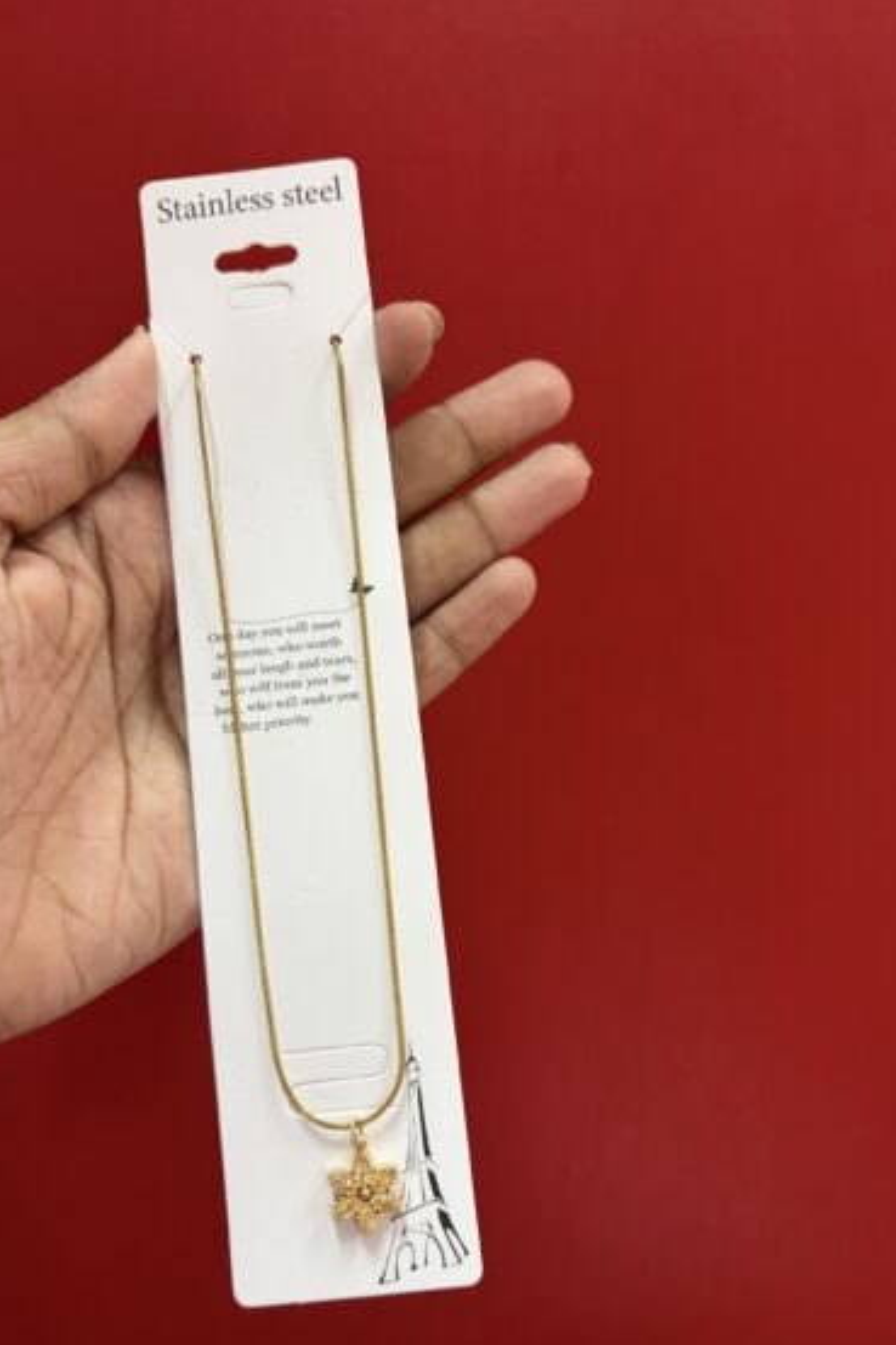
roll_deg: +4.0
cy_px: 691
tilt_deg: -23.4
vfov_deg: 65.5
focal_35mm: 28
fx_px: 1046
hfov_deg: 46.4
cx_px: 423
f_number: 1.6
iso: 160
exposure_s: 1/50
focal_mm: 5.96
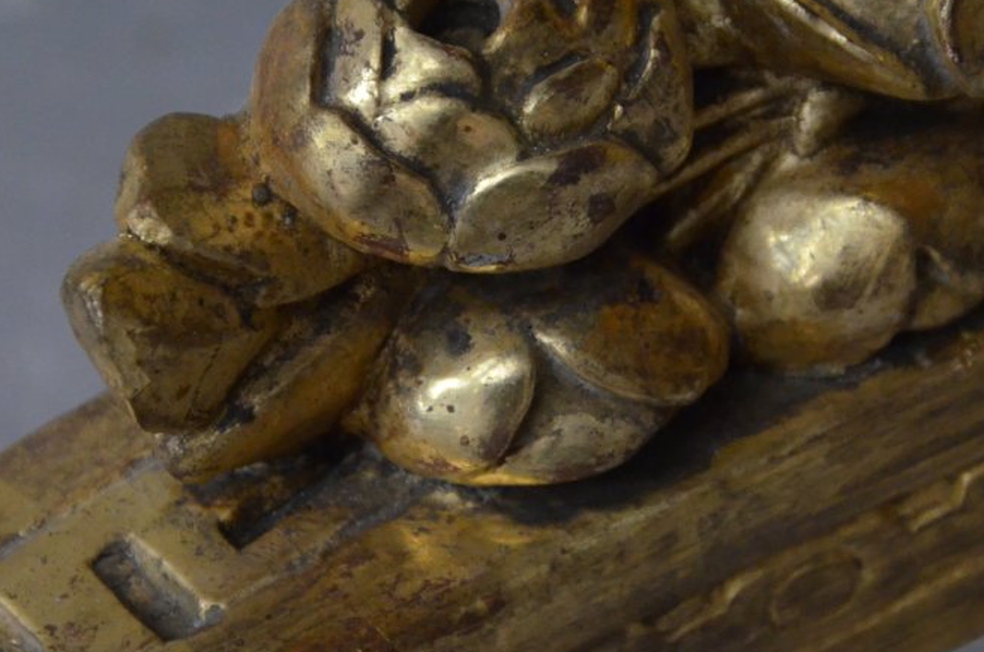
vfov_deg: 5.5
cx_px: 506
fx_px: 6740
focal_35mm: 247
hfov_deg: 8.4
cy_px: 287
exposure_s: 1/20
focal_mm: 90
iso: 3200
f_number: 5.6
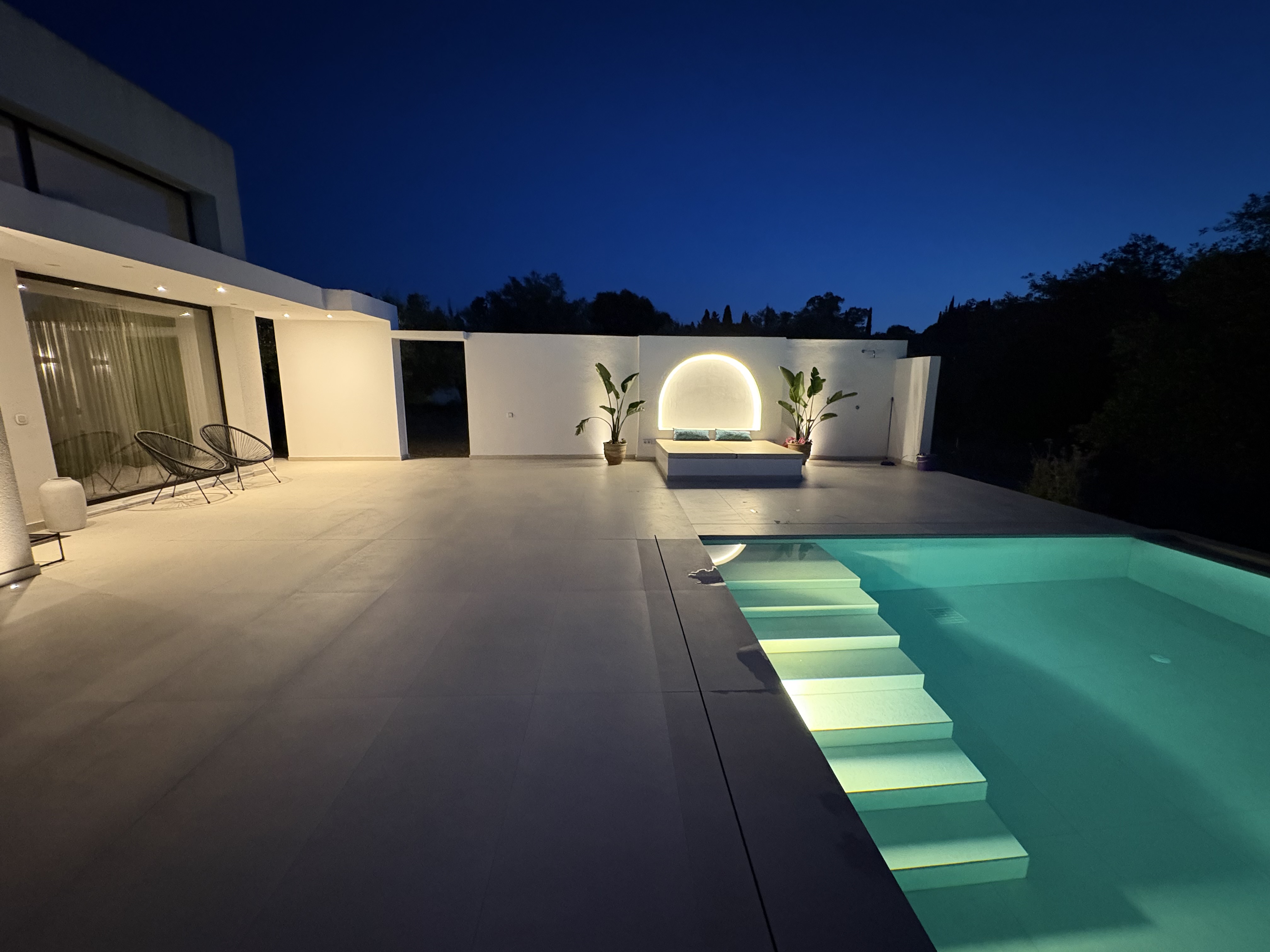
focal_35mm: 14
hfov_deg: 102.1
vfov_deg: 85.7
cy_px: 476
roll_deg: +0.1
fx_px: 514
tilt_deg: -10.4
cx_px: 635
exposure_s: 1/33
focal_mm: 2.22
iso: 800
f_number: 2.2
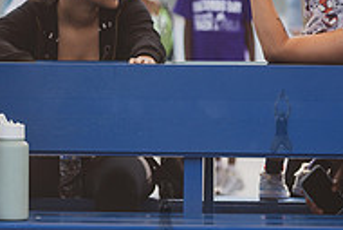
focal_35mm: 412
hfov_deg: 5.0
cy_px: 120
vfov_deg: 3.3
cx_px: -69
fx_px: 3928
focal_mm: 135
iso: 160
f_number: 4
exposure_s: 1/1000
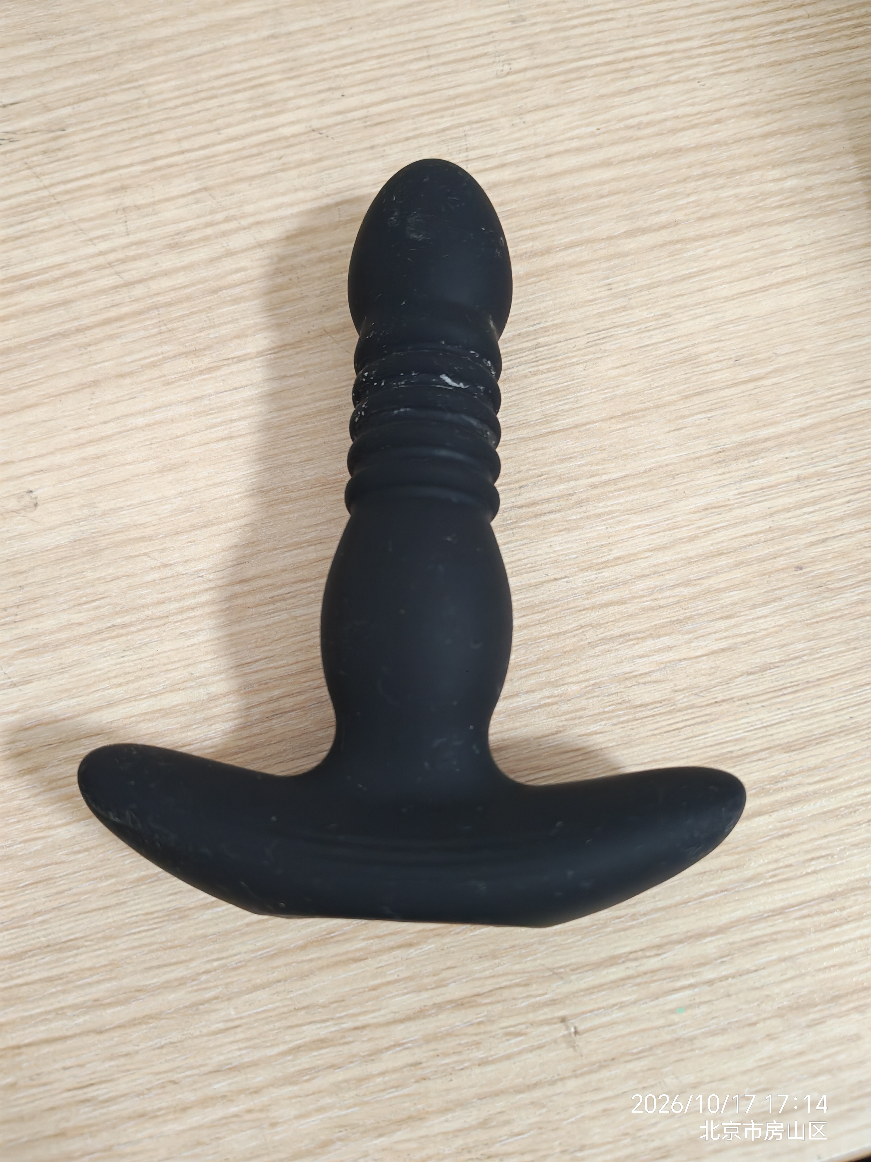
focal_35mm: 27
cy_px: 581
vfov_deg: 65.3
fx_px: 906
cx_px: 436
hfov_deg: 51.4
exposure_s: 1/33
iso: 3200
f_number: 1.9
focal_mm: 6.12
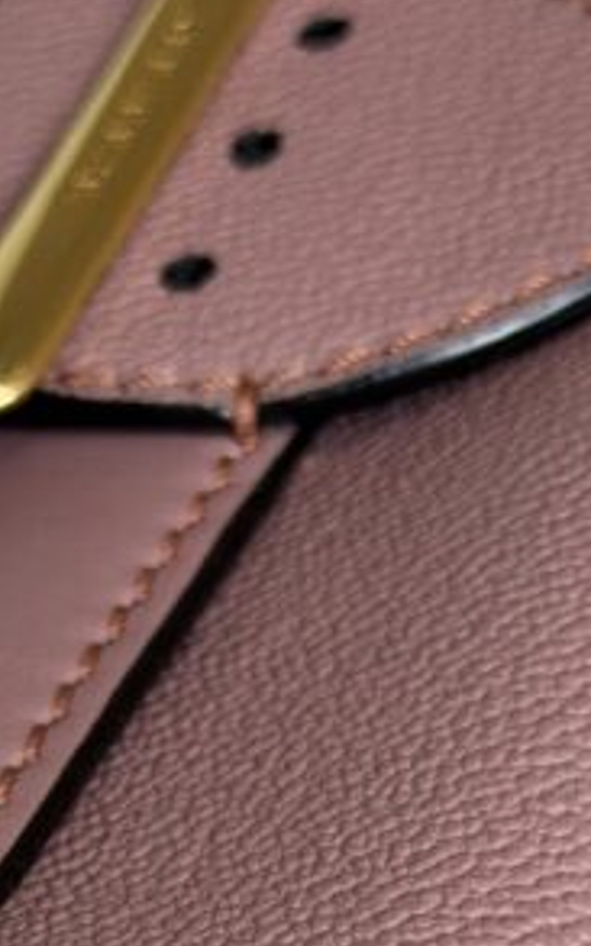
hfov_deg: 9.4
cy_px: 1111
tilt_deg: -49.4
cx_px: 242
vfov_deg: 14.6
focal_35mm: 139
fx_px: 3584
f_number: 1.78
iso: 80
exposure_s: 1/120
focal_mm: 6.76
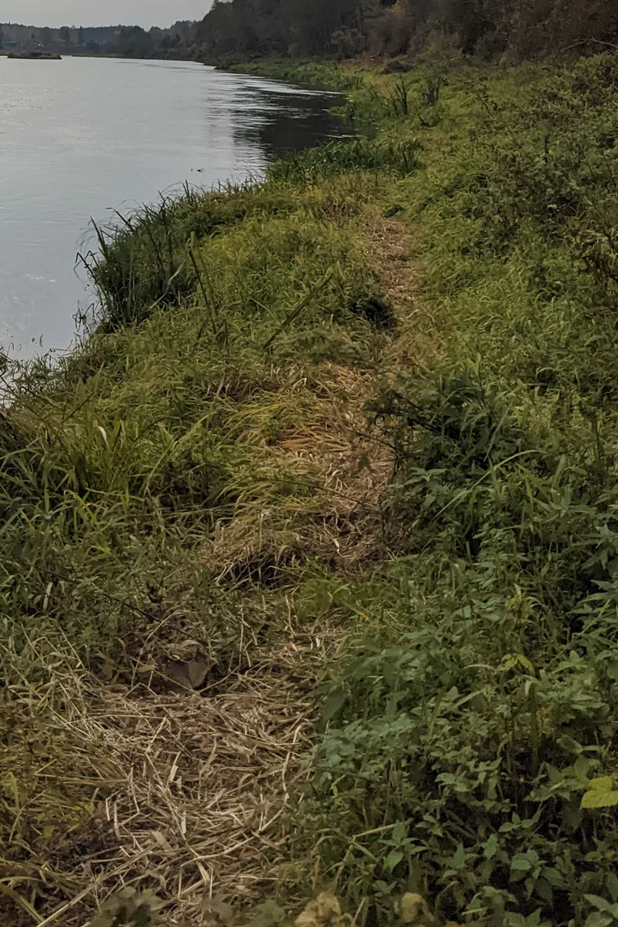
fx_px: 1365
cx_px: 102
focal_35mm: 53
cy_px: 118
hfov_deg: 25.0
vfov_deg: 35.6
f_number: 1.73
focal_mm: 4.38
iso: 60
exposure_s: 1/11765
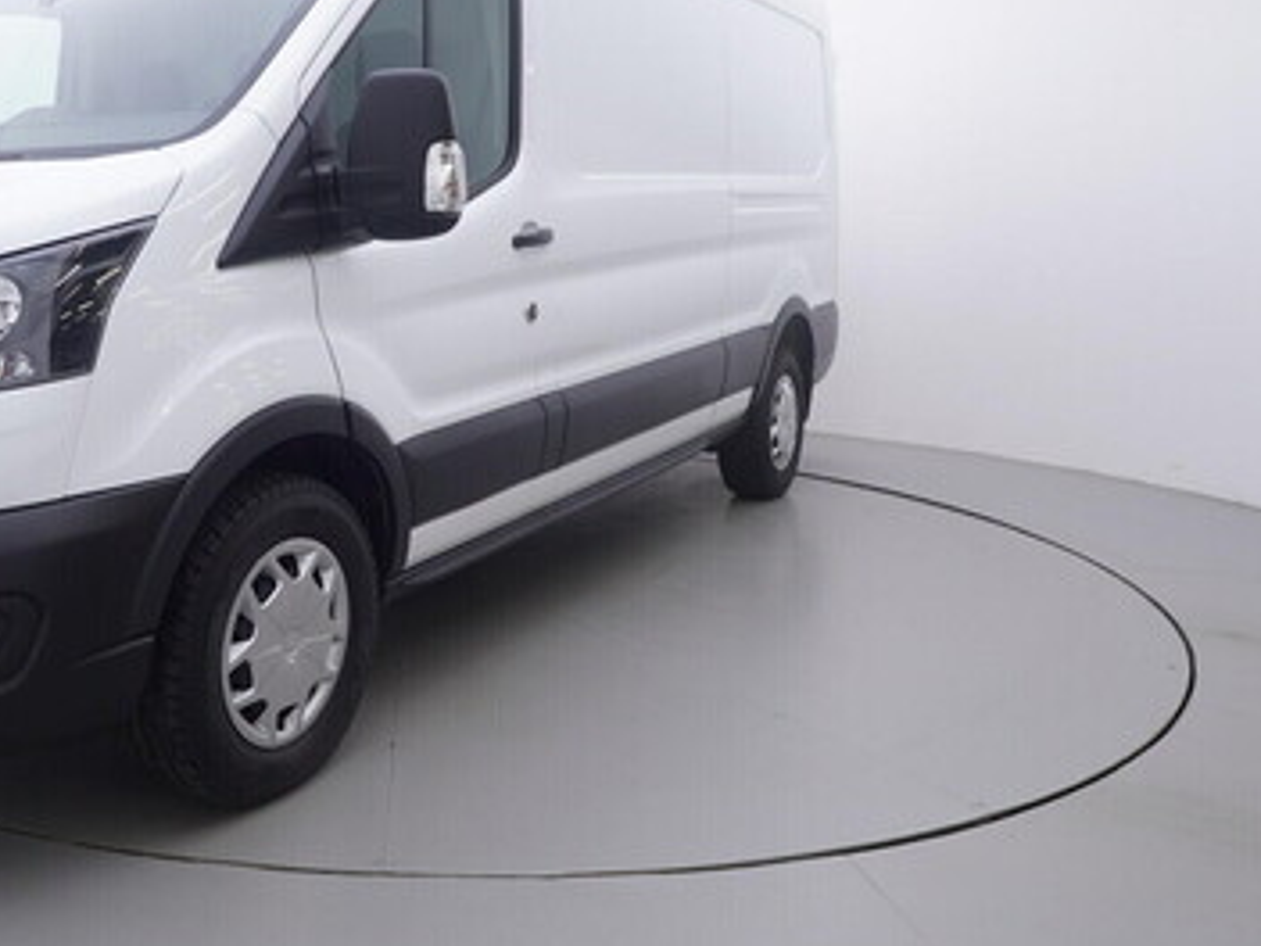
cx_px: 324
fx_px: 1229
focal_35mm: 34
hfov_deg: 52.1
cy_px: 382
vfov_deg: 41.9
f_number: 5
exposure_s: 1/80
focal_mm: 15
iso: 200
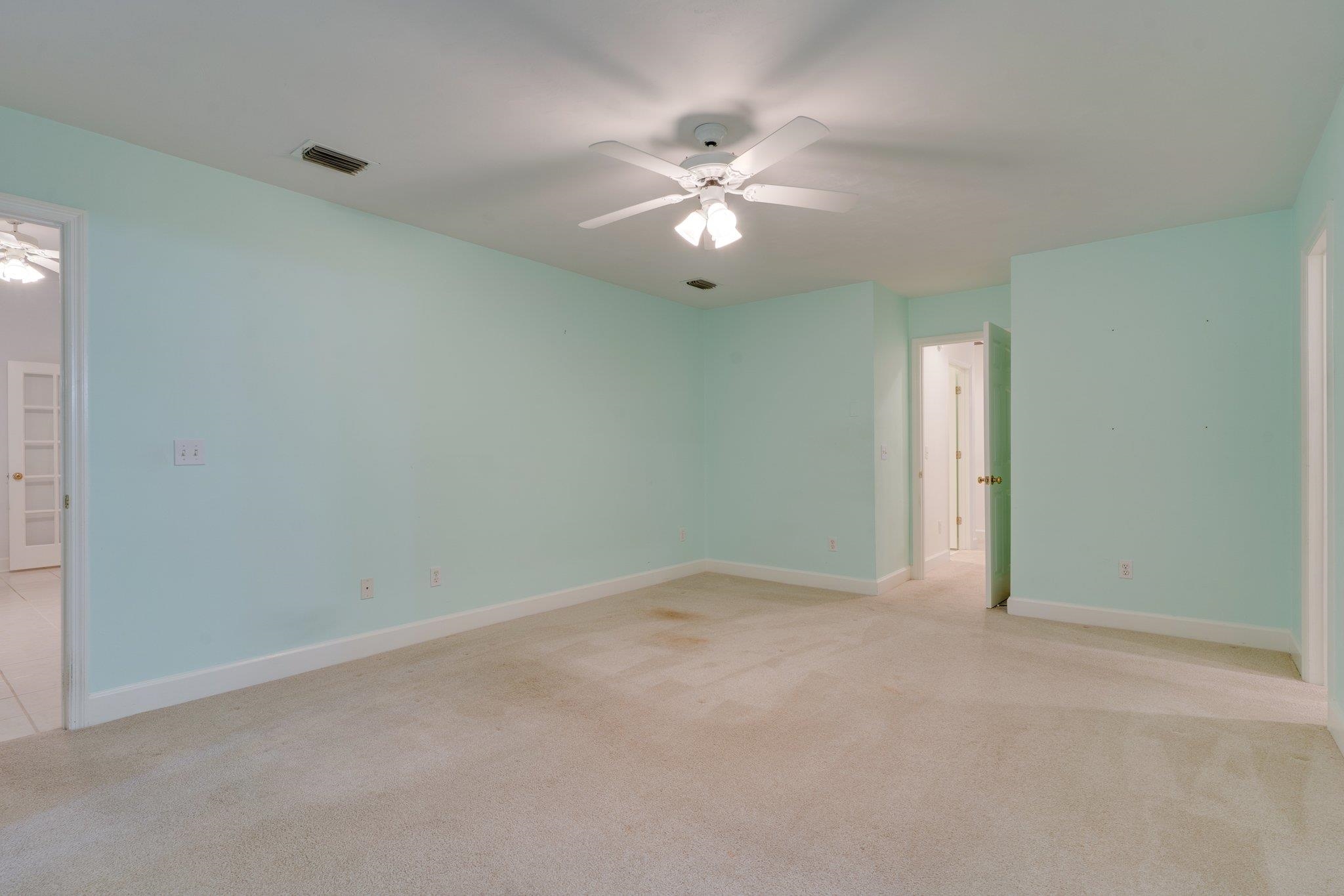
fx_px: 635
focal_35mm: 17
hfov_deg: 93.3
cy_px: 448
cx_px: 672
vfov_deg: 70.4
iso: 100
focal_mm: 17
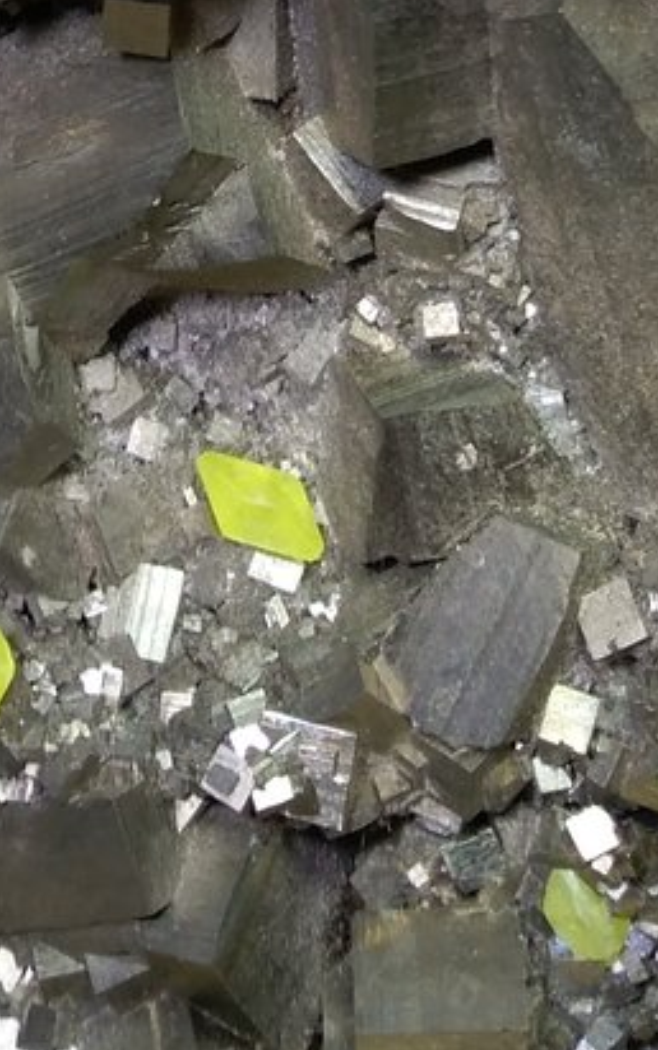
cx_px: 48
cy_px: -515
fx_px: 3066
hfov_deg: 12.2
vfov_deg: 17.5
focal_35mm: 107
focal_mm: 3.54
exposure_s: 1/33.3
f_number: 2
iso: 125
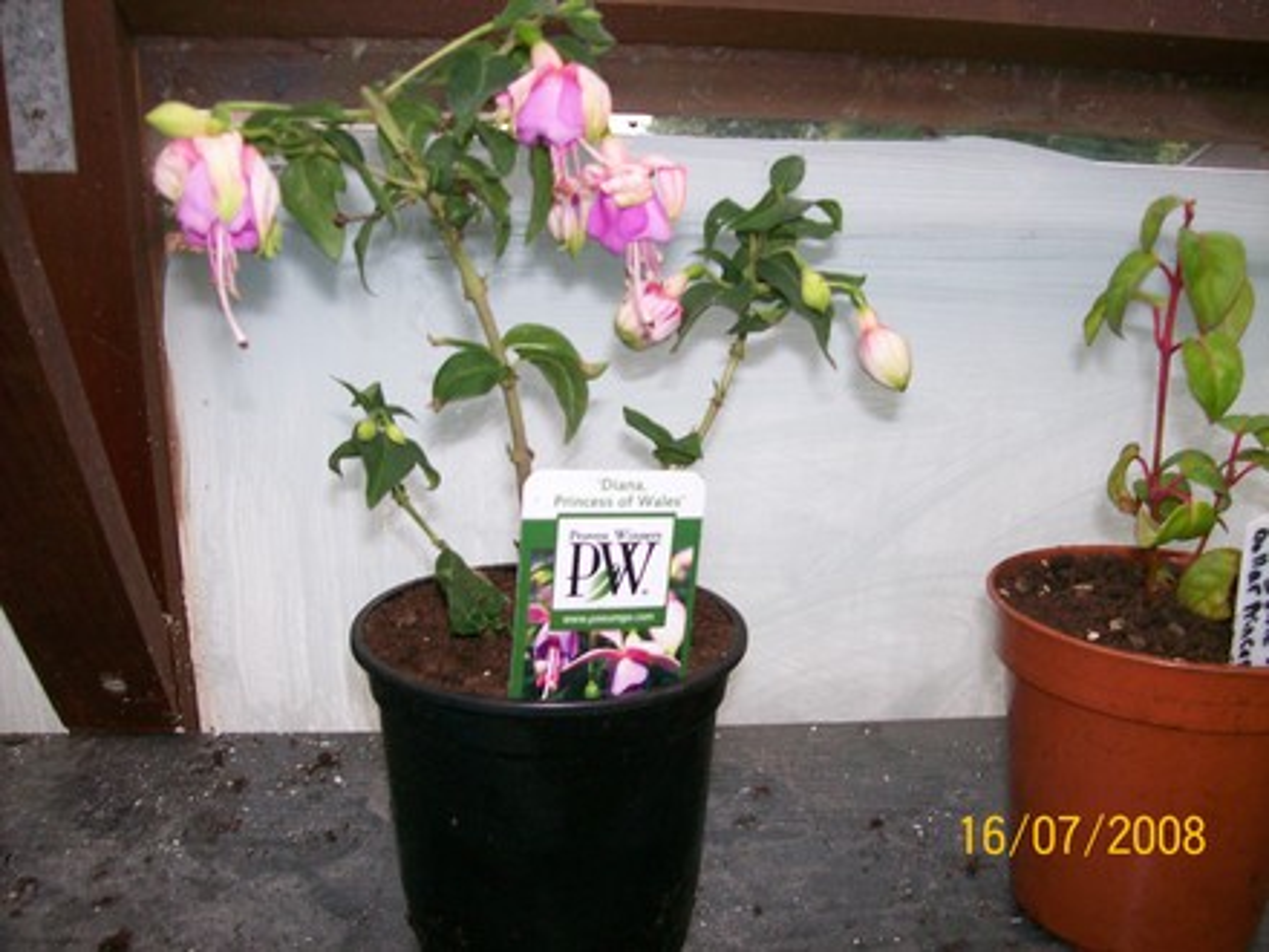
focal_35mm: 36
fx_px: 1320
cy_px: 476
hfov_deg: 51.4
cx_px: 634
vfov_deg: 39.7
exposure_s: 1/64
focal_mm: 6
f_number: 2.7
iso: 80
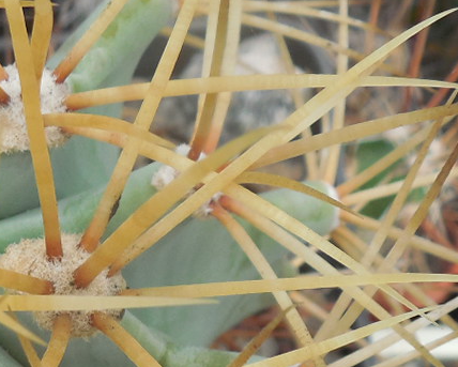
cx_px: 4
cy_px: 364
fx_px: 1533
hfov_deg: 16.6
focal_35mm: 113
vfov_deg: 13.5
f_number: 3.6
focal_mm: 5.6
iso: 125
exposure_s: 1/160
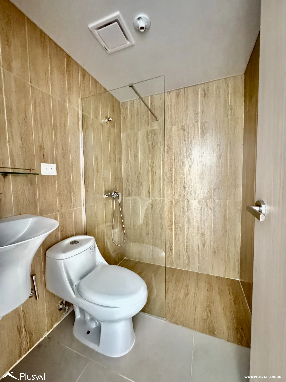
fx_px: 154
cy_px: 191
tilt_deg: -3.9
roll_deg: +2.0
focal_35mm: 14
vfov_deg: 102.1
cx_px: 143
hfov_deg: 85.7
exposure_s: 1/17
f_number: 2.2
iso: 2500
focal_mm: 2.22
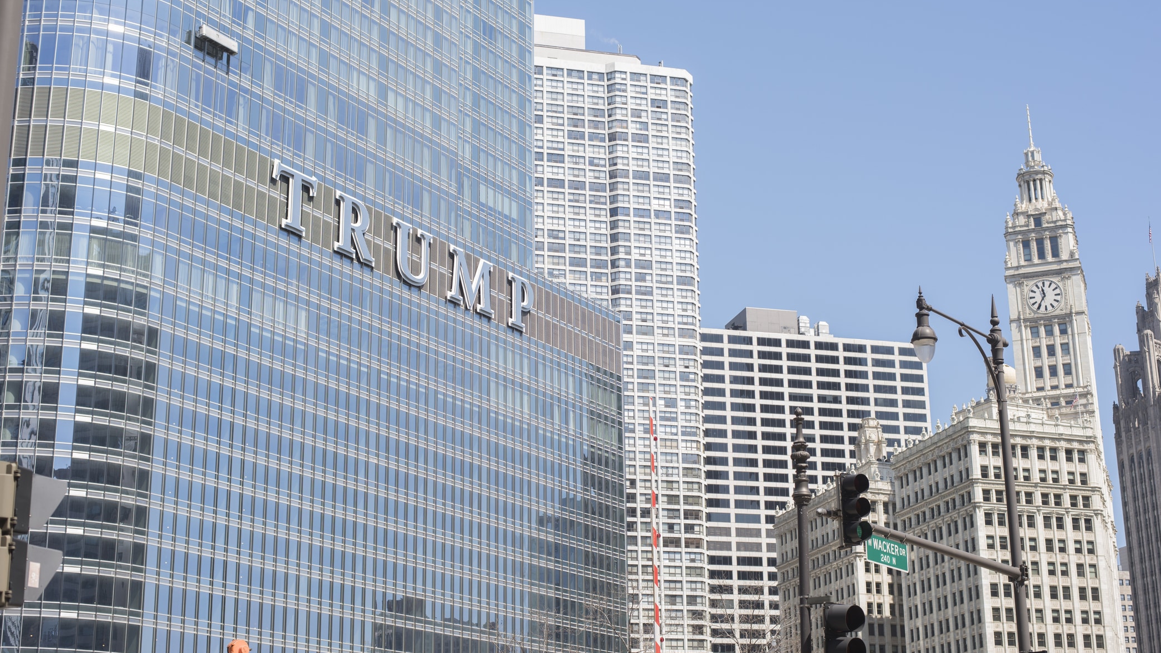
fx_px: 1631
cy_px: 315
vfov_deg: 22.6
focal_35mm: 53
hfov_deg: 39.2
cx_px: 579
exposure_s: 1/400
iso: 100
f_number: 5
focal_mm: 50
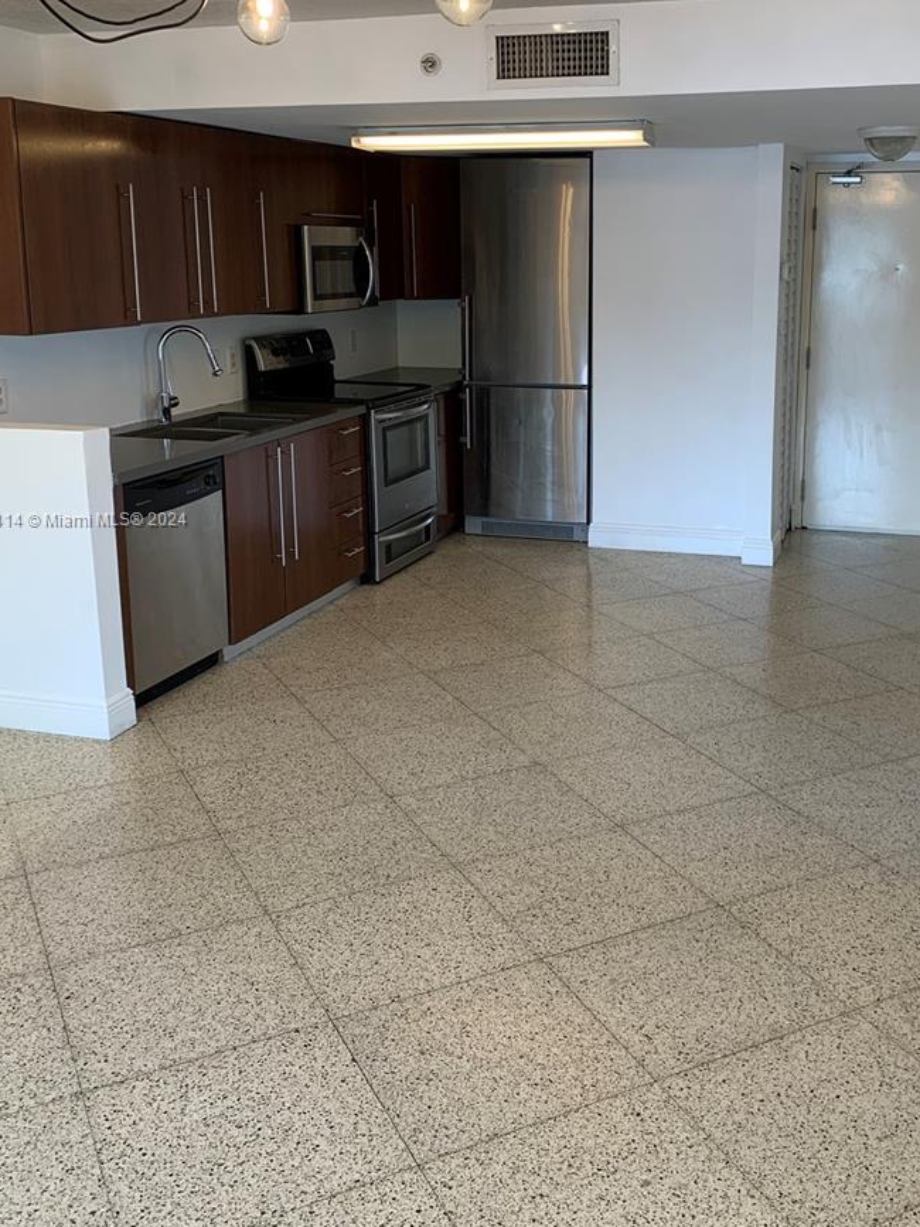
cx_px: 565
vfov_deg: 51.2
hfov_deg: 39.4
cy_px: 521
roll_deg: +0.3
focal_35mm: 36
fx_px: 1276
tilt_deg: -10.6
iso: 50
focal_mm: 4.25
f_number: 1.8
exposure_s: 1/120
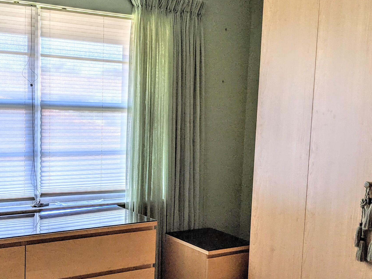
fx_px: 516
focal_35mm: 48
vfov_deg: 30.2
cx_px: 139
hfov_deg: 39.4
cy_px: 164
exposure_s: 1/132
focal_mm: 4.38
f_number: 1.73
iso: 60
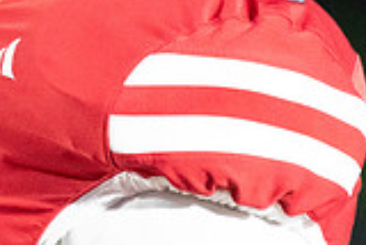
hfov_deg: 1.9
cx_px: -7
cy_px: 42
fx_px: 11081
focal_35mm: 1089
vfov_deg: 1.3
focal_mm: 300
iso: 25600
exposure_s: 1/500
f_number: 5.6
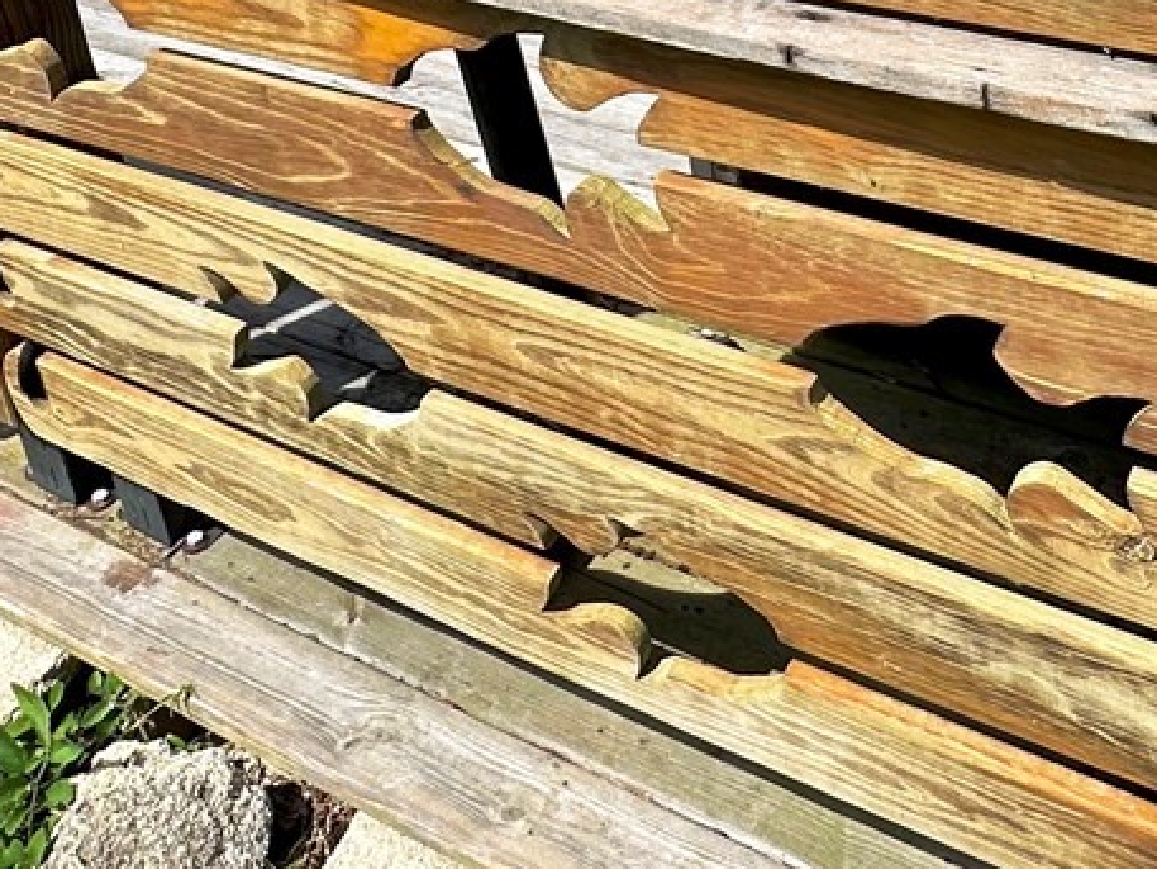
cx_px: 782
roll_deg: +5.2
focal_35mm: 49
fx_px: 1638
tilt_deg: -17.9
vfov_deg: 25.6
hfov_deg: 38.4
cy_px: -256
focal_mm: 2.22
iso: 50
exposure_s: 1/1642
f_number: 2.2
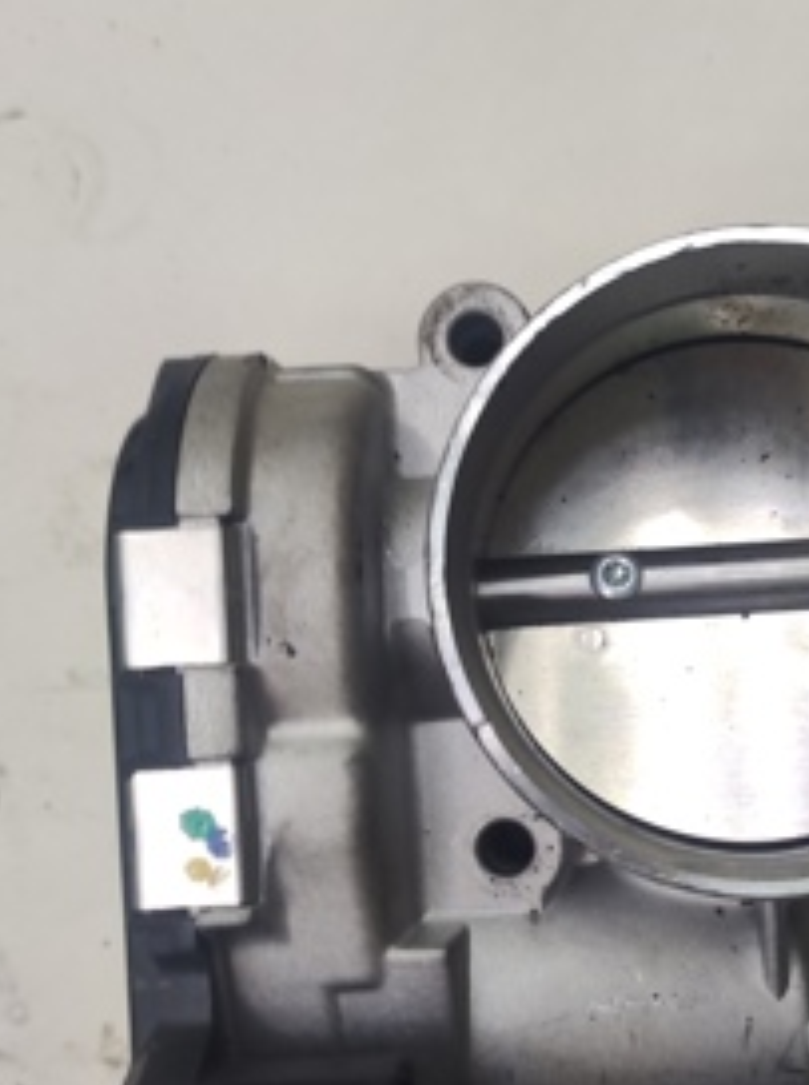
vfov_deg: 59.5
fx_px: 938
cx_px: 588
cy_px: 654
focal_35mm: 30
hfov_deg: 45.4
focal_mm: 4.74
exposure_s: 1/50
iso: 80
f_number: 1.79
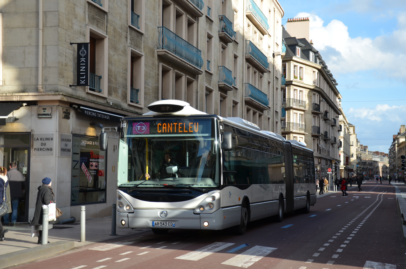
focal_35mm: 60
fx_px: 675
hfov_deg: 33.5
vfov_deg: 22.5
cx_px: 203
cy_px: 134
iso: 400
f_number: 4.5
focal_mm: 40
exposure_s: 1/1250
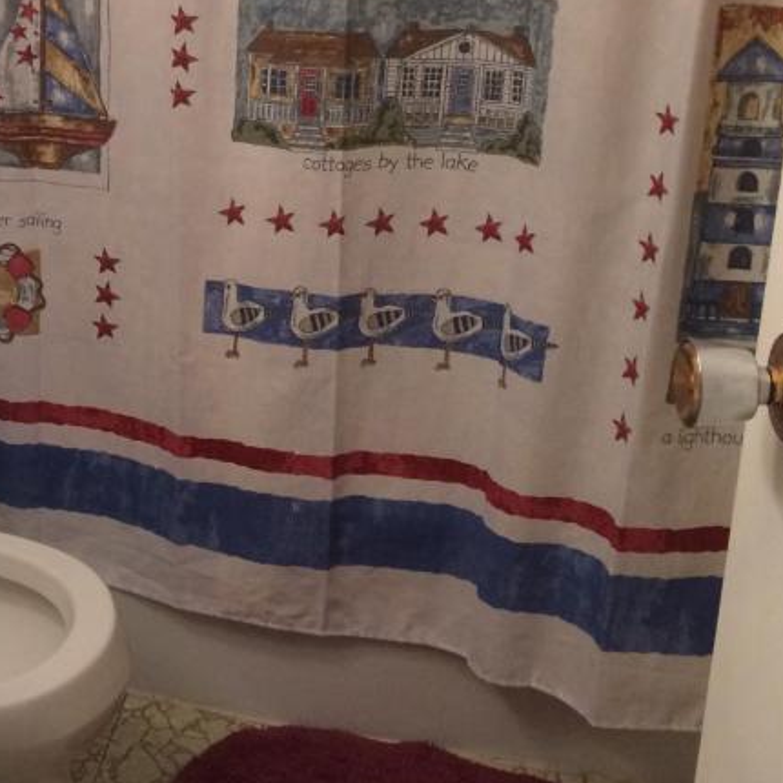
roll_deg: +0.4
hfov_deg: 26.5
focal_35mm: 61
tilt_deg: -19.4
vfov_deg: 27.6
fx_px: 1561
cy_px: 157
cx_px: -20
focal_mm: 4.15
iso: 160
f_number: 2.2
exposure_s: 1/30
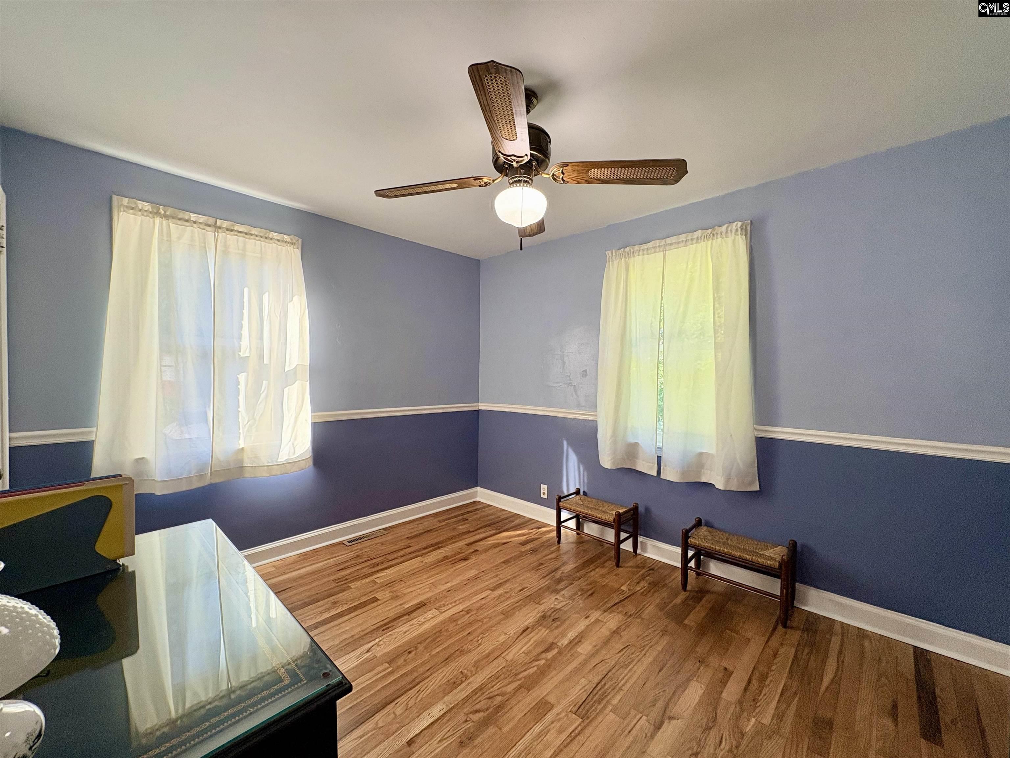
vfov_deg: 85.7
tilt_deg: +0.2
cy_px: 379
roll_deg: -0.8
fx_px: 408
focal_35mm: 14
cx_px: 505
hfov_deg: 102.1
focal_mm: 2.22
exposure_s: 1/60
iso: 125
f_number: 2.2
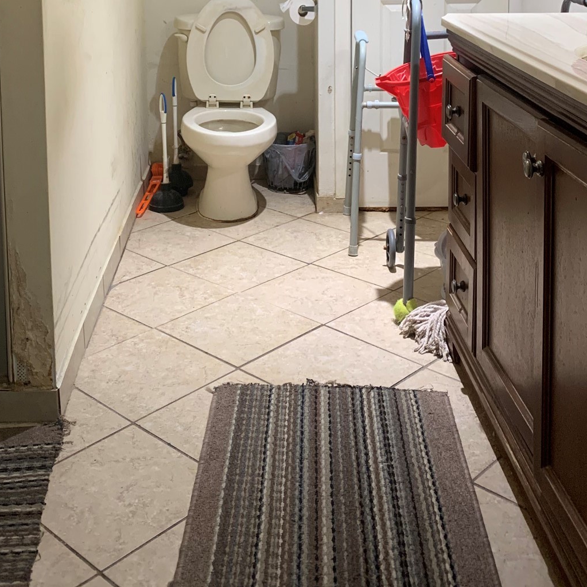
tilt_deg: -7.4
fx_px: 883
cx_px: 249
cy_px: 37
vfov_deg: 34.3
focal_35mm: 46
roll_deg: +1.1
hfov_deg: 36.7
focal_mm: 4.25
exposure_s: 1/60
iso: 125
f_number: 1.8
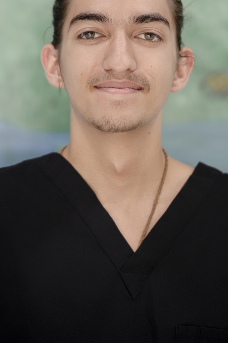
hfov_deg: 4.9
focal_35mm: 281
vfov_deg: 7.3
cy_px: 77
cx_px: 107
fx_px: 2669
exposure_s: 1/100
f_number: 2.8
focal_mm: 180
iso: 400
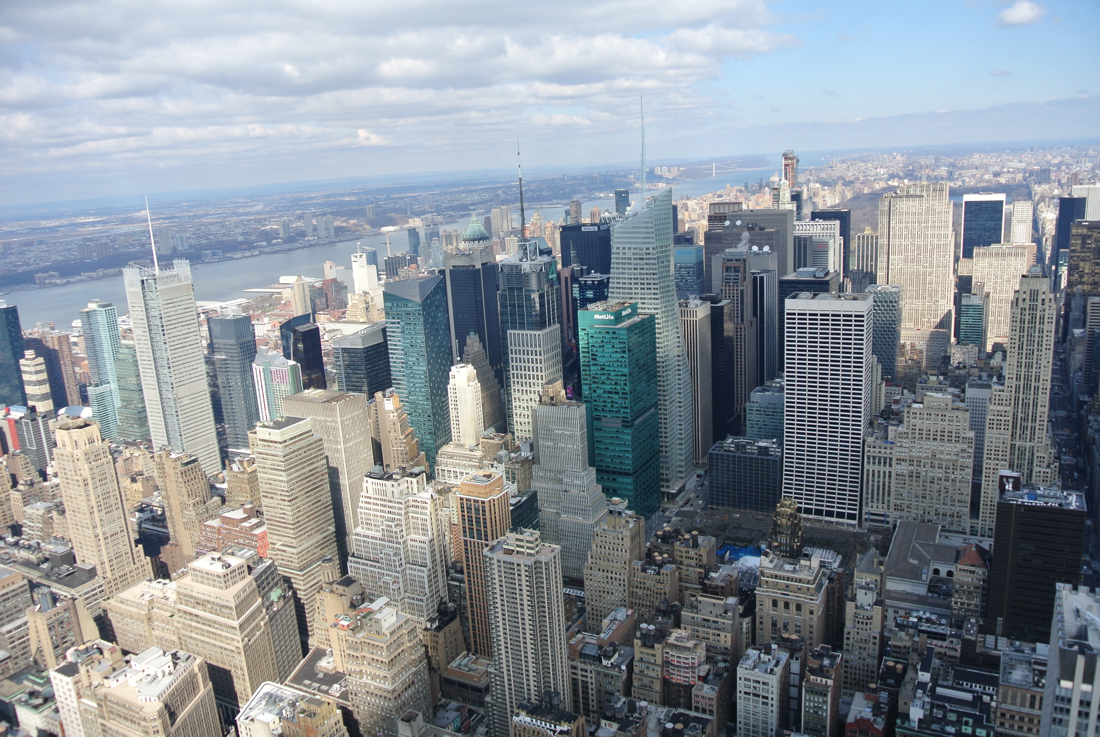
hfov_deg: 67.3
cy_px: 368
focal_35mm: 27
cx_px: 550
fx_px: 826
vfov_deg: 48.0
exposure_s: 1/640
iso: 100
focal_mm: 10
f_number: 4.5
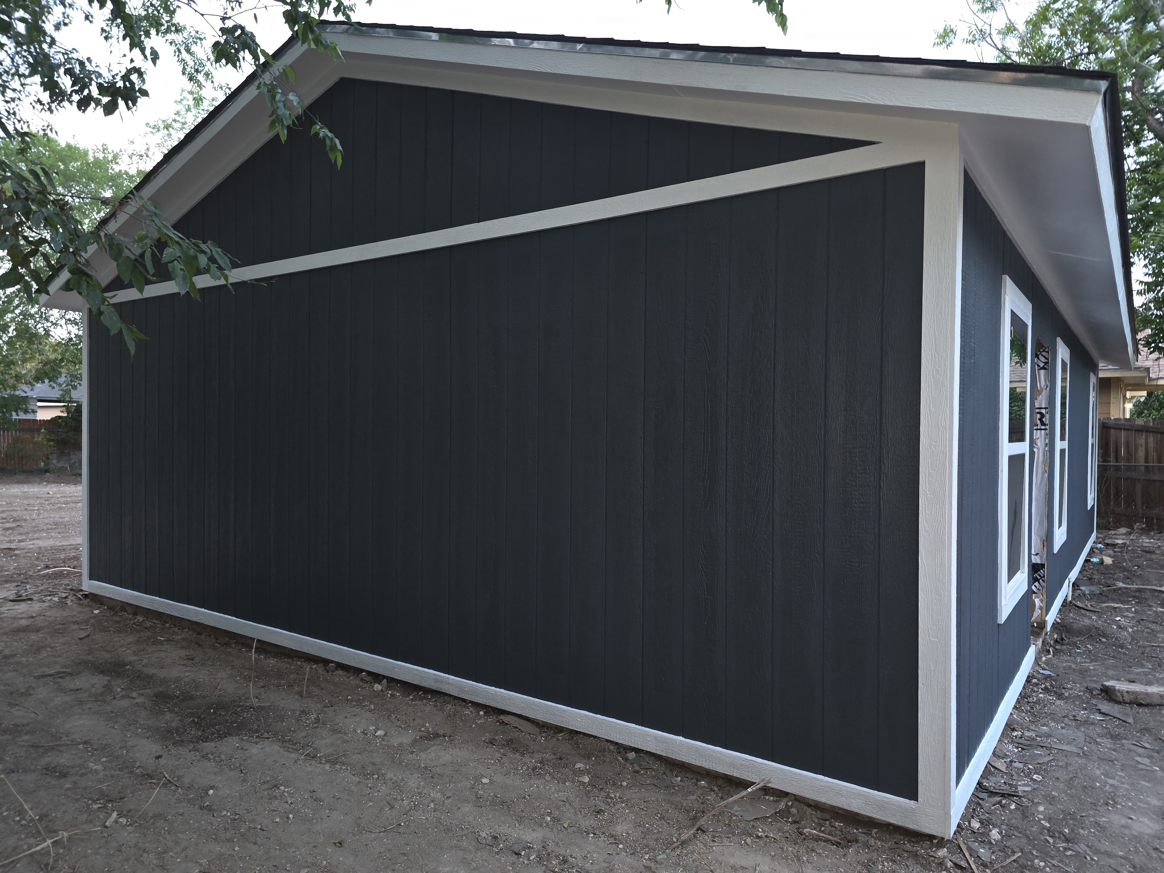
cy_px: 436
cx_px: 582
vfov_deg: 58.9
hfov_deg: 73.9
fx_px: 773
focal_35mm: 23
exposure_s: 1/20
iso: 125
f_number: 1.7
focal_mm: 6.3
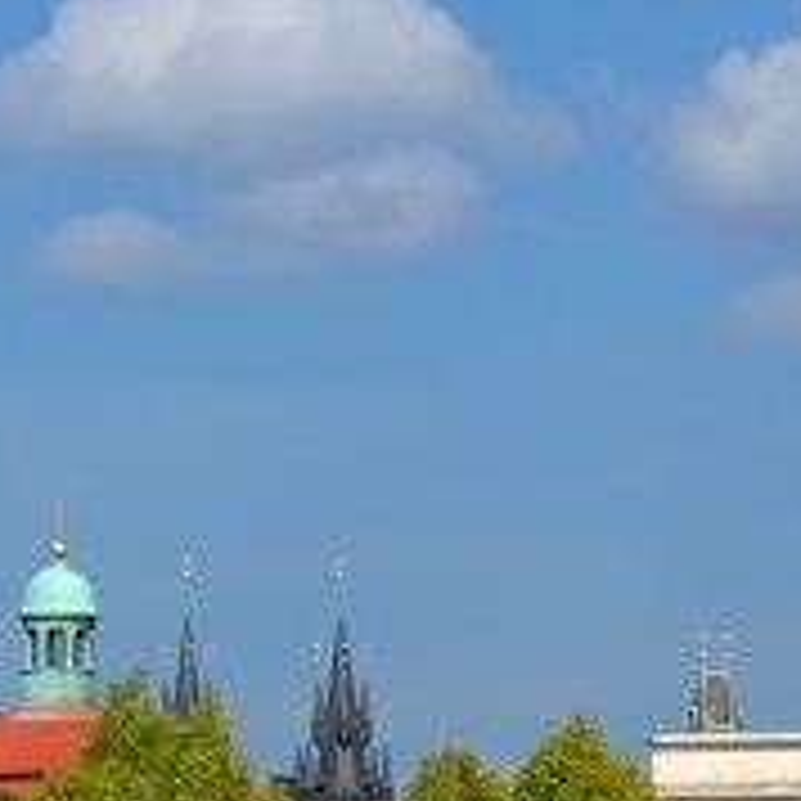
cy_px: 698
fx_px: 6309
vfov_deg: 7.2
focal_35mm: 241
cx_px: 536
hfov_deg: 7.3
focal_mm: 42
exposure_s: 1/160
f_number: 11
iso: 100
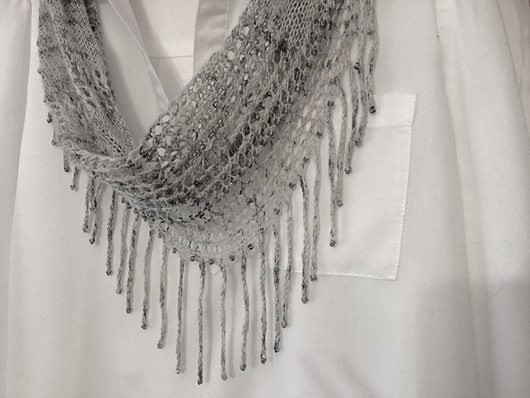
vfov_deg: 45.4
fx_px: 475
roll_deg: -0.8
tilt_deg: +1.8
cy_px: 199
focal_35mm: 31
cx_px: 265
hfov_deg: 58.4
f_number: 2.4
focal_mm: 3.3
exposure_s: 1/30
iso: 160
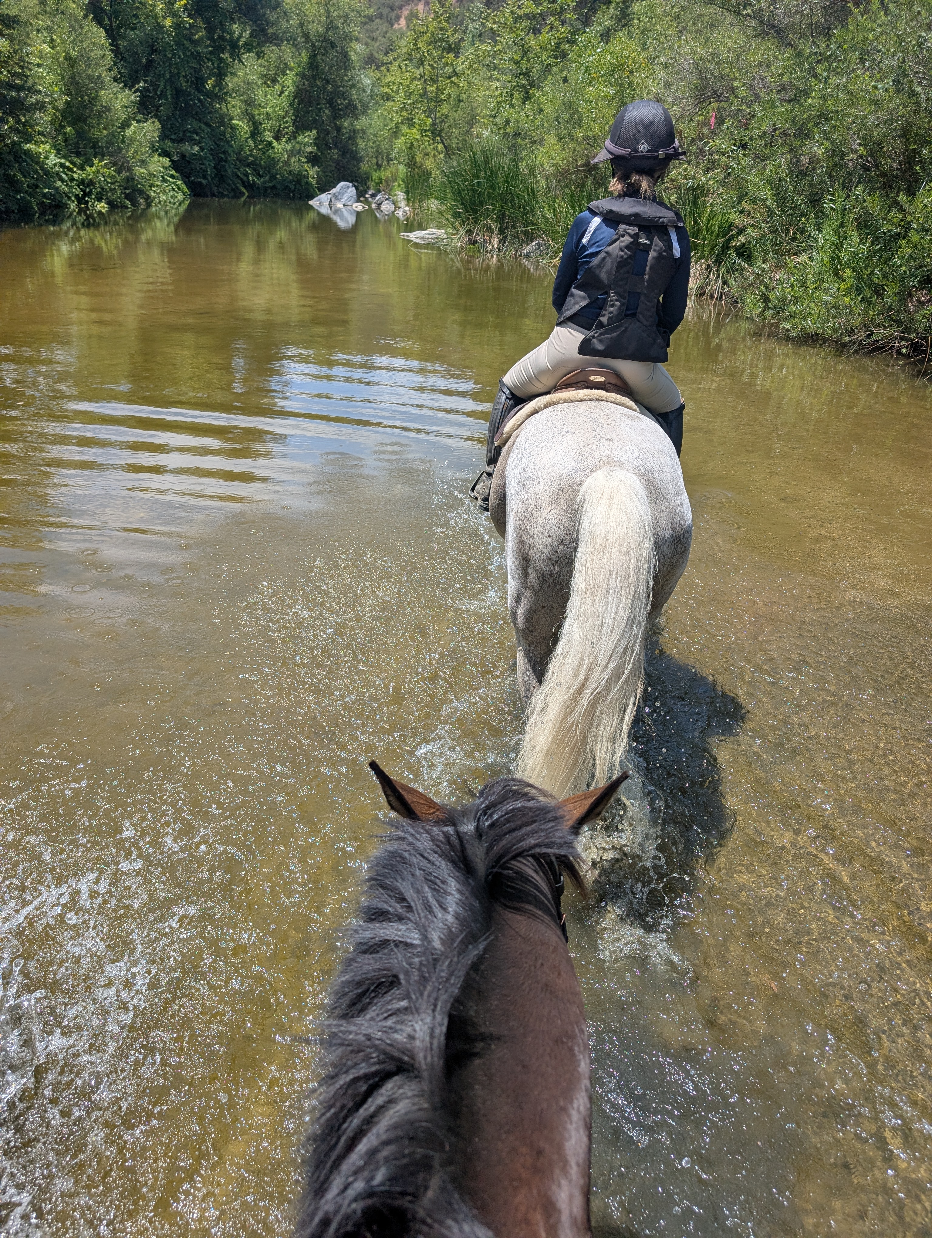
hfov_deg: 56.9
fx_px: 859
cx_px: 466
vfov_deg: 71.5
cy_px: 619
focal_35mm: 24
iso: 20
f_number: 1.68
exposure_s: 1/1335
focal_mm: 6.9
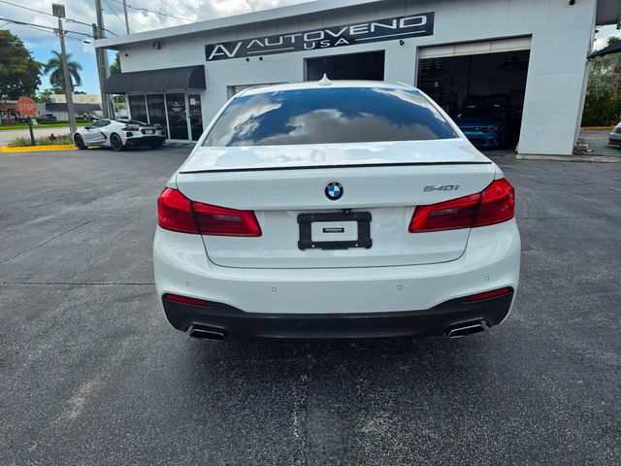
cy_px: 233
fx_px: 413
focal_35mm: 23
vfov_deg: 58.9
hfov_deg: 73.9
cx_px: 310
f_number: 1.7
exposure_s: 1/3474
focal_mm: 6.3
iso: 80
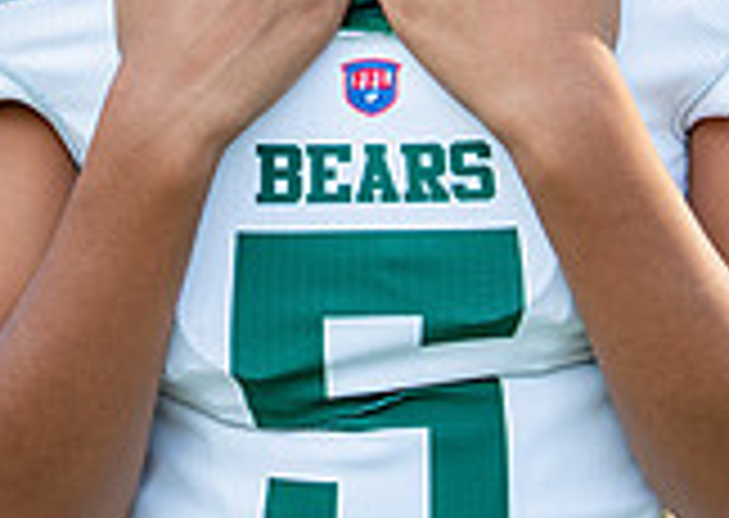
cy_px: -101
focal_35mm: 242
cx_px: 475
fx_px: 5000
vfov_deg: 5.9
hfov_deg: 8.3
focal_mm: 50
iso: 100
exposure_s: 1/2000
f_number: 1.2
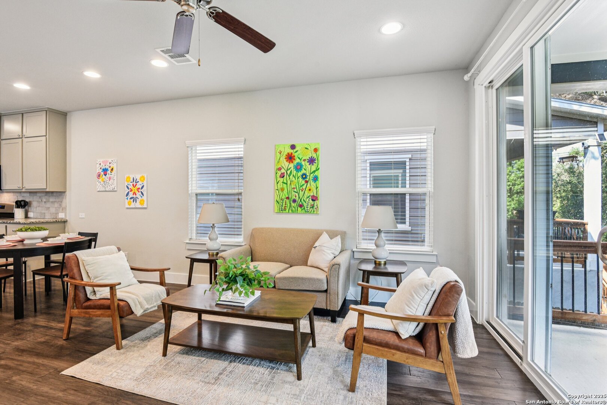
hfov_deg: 96.7
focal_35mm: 16
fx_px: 270
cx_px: 304
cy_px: 202
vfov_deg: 73.7
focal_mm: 16
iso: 1600
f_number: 8
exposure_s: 1/15
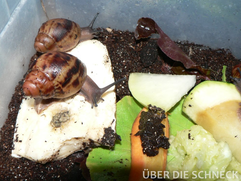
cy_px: 90
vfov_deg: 39.7
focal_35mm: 36
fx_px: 251
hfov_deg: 51.4
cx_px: 120
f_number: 4
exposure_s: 1/60
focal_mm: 6
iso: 100
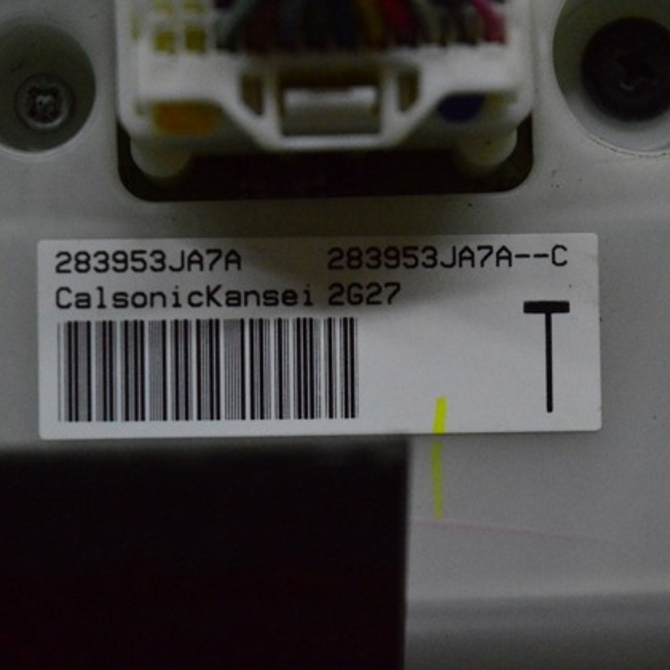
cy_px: 337
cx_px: 327
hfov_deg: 16.3
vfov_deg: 16.3
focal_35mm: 107
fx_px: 2335
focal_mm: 55
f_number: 5.6
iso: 6400
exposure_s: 1/1000
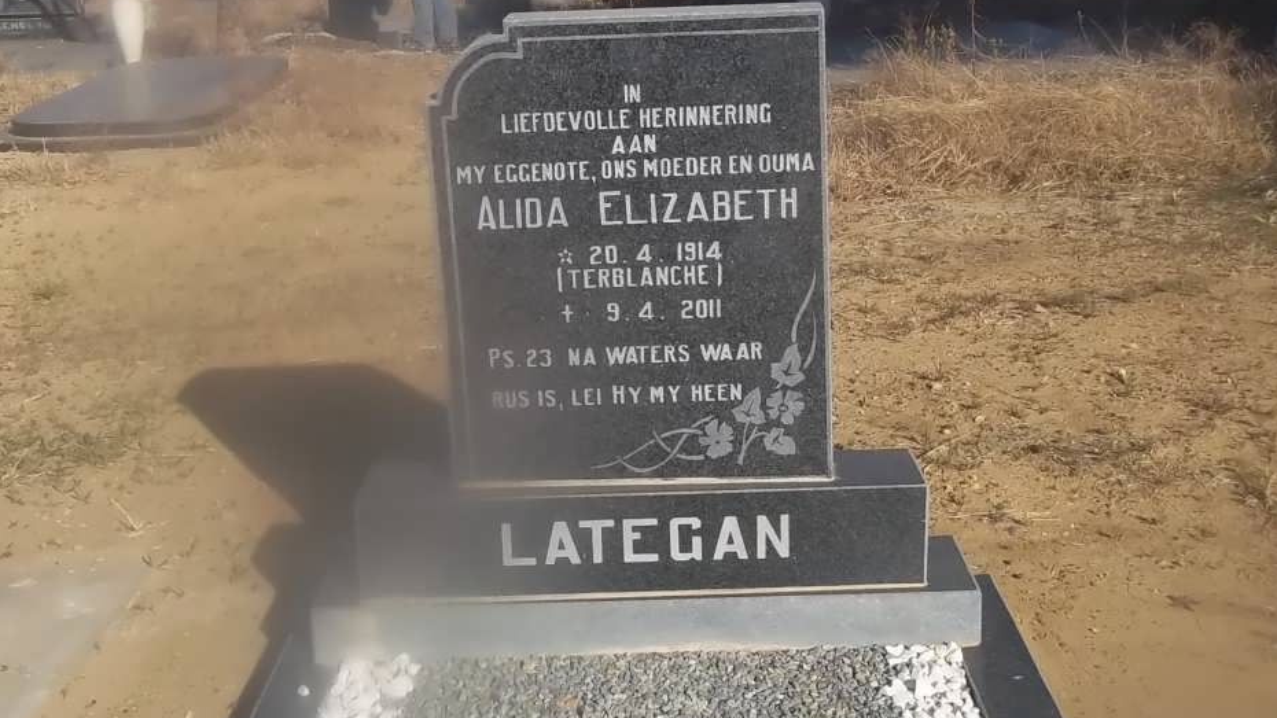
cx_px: 667
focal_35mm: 45
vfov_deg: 26.5
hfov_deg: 45.5
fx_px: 1524
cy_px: 292
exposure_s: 1/640
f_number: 5.5
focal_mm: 5.7
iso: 80
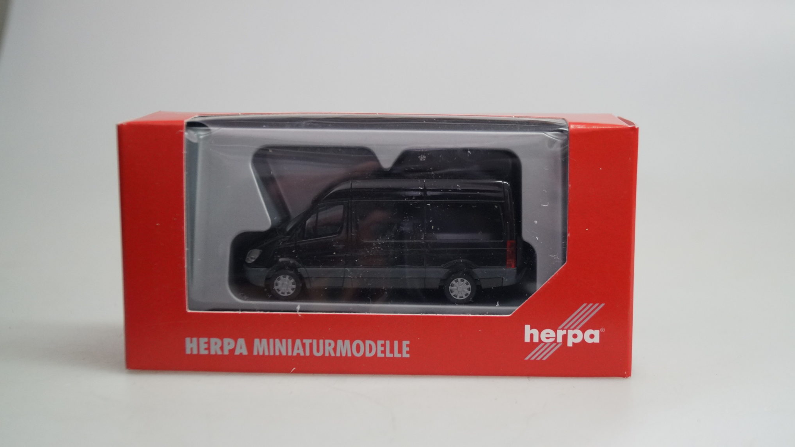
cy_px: 180
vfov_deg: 21.6
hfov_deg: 37.5
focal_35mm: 56
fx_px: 1171
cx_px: 401
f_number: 4.5
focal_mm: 35
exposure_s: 1/160
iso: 1000
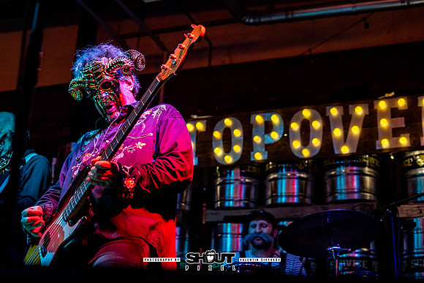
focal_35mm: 59
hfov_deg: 33.7
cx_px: 173
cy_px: 133
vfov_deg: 22.9
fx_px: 698
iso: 1250
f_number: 2.8
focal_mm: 50
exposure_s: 1/200
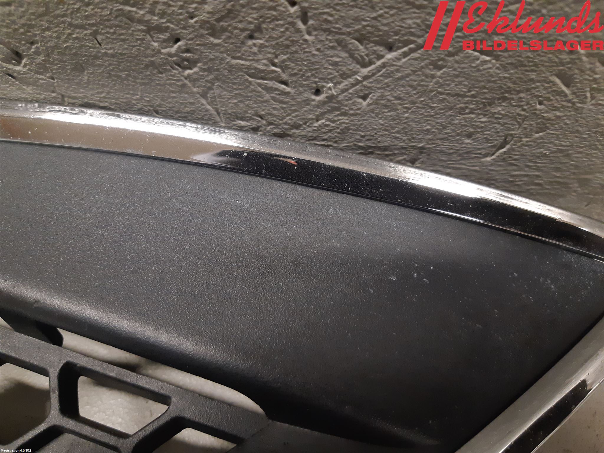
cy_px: 226
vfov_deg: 53.1
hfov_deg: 67.3
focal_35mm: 26
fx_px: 454
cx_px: 302
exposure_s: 1/50
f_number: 1.7
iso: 200
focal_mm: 3.93
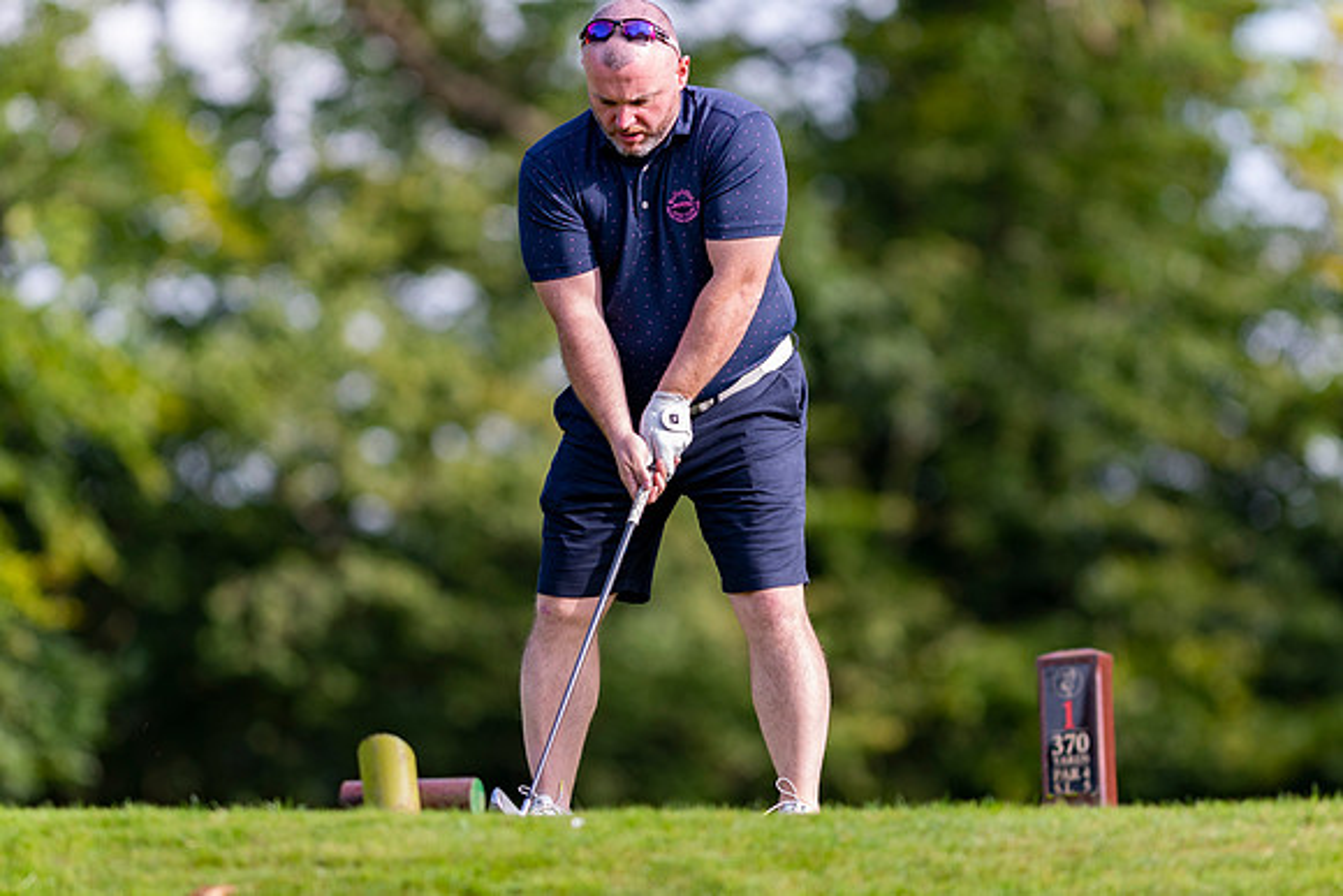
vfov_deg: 3.1
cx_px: 672
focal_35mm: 450
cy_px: 448
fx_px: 16791
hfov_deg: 4.6
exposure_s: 1/1000
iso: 250
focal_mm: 300
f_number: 2.8
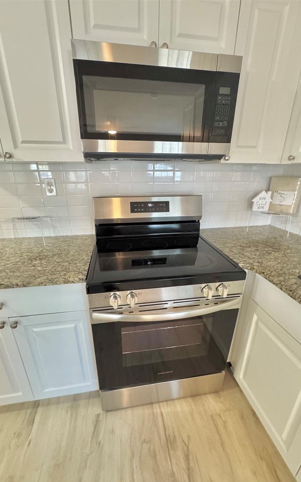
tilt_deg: -20.9
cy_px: 243
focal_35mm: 15
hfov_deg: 74.8
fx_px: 197
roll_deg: +0.9
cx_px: 145
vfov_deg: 101.5
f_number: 2.2
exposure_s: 1/60
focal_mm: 2.22
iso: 800
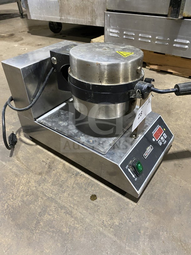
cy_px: 128
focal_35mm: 26
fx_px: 191
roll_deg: +0.4
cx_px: 96
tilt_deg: -36.6
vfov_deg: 67.3
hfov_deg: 53.1
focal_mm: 4.25
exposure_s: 1/57
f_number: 1.8
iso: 500
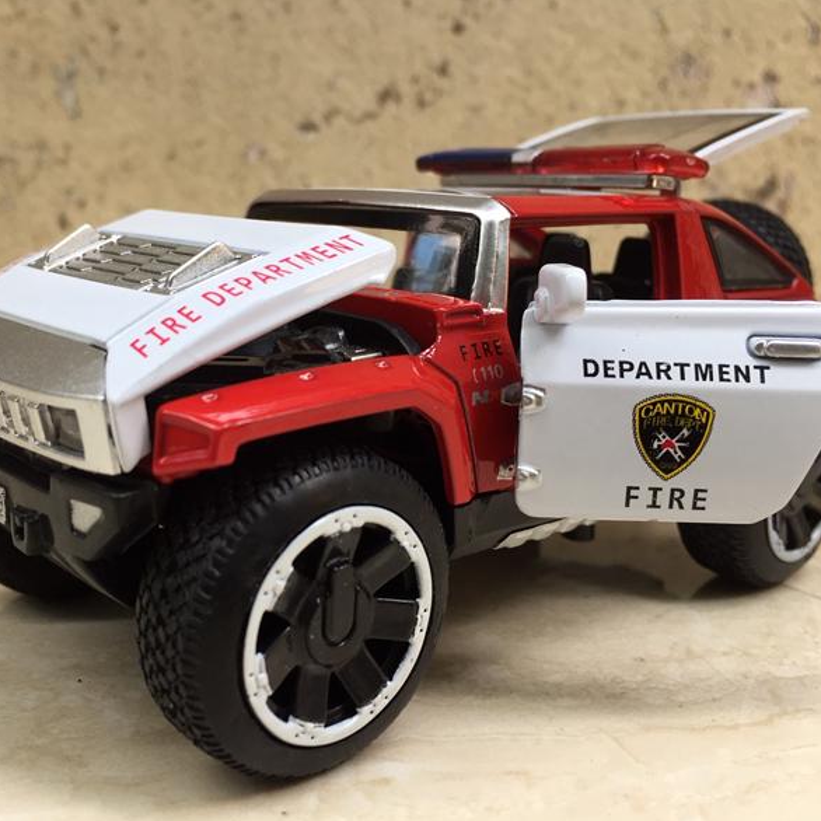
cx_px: 331
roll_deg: -2.8
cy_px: 406
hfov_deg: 47.0
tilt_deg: -12.4
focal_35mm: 35
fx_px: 939
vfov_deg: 47.2
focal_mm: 4.15
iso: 50
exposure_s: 1/100
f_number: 2.2
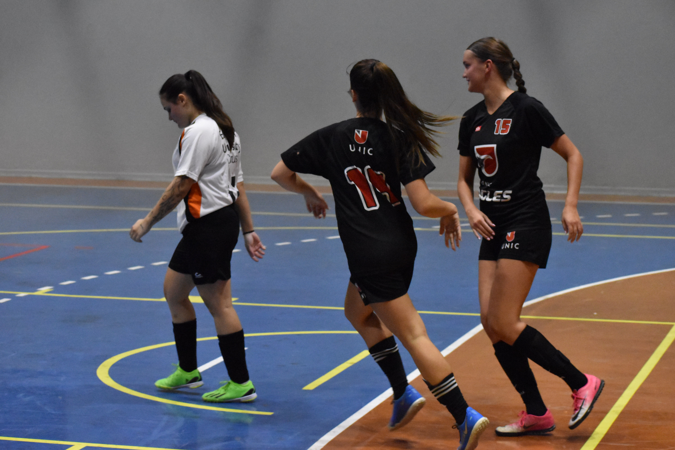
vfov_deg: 13.0
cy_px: 225
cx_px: 338
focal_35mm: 105
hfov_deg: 19.5
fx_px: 1969
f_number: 5.6
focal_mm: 70
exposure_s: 1/400
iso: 8000
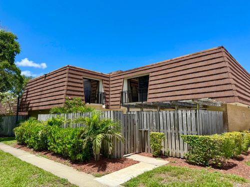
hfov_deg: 71.6
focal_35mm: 24
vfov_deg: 56.8
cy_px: 94
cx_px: 125
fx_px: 173
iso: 80
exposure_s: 1/3021
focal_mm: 6.76
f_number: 1.78
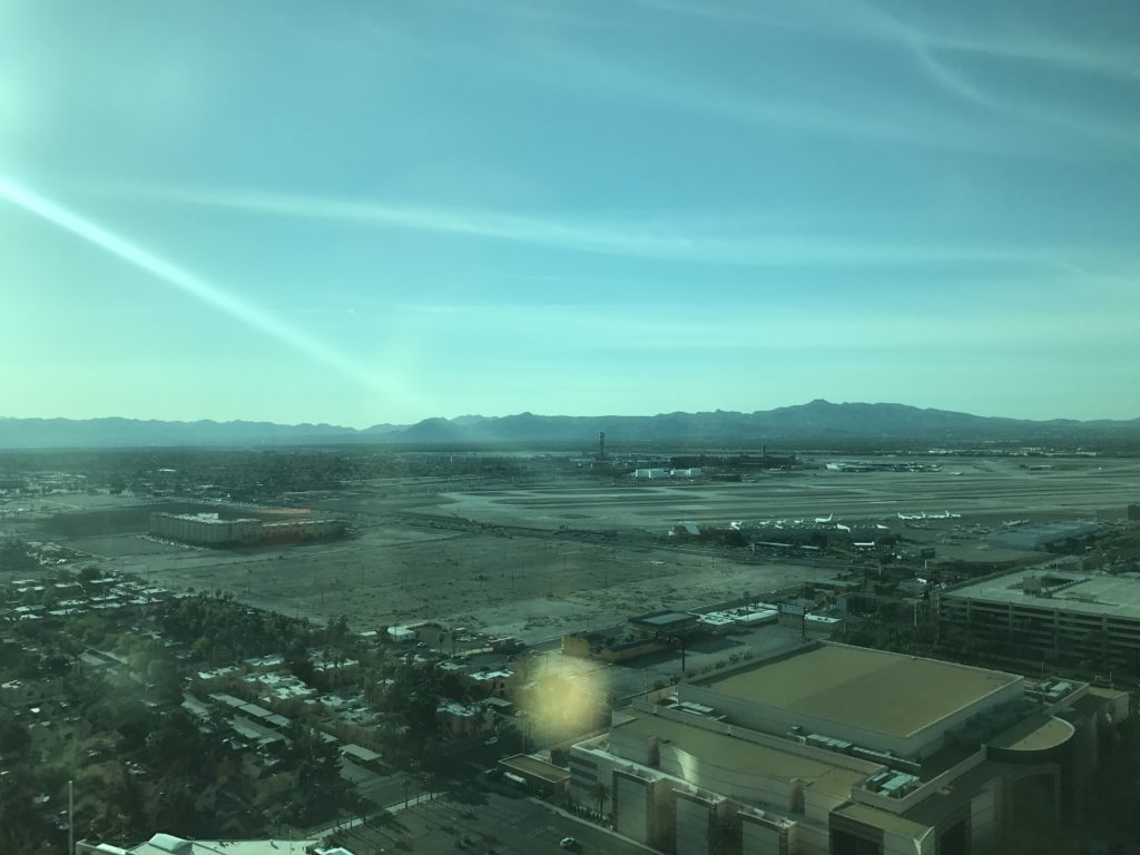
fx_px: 922
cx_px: 570
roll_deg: -0.3
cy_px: 428
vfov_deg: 49.7
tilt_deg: +0.6
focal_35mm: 28
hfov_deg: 63.4
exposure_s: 1/570
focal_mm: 3.99
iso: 20
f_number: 1.8
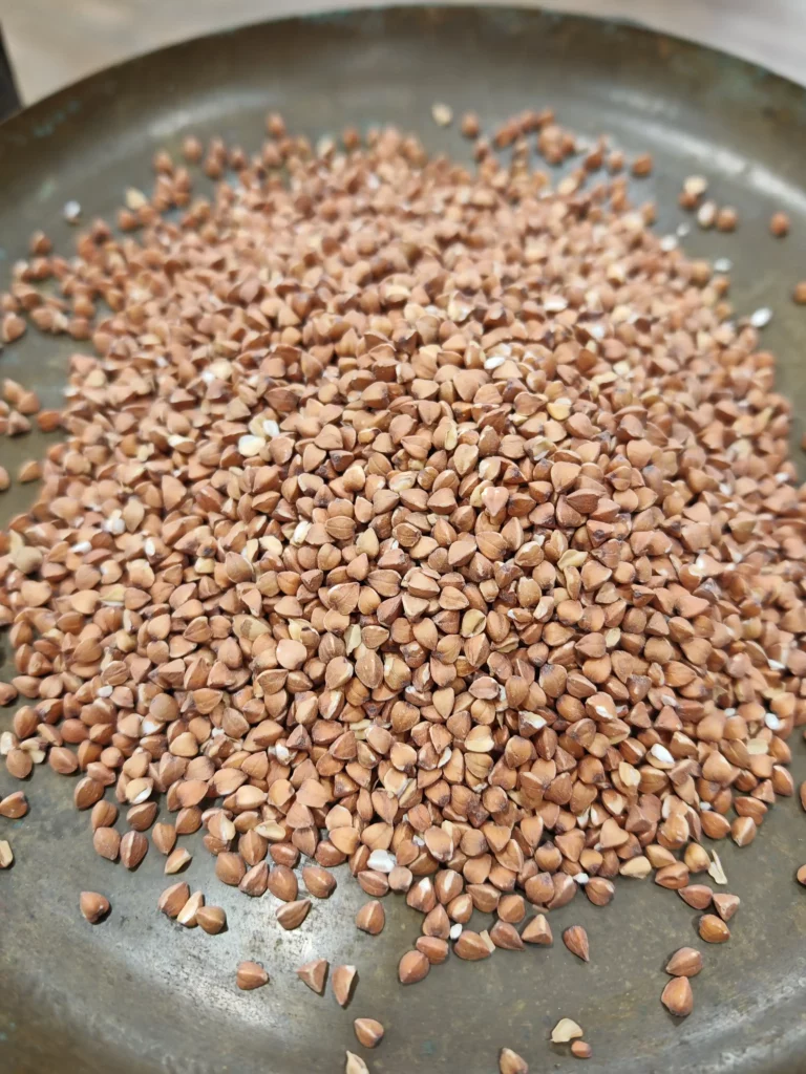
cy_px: 537
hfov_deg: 51.4
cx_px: 403
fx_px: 838
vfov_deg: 65.3
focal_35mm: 27
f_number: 2
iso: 500
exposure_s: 1/50
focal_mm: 6.83
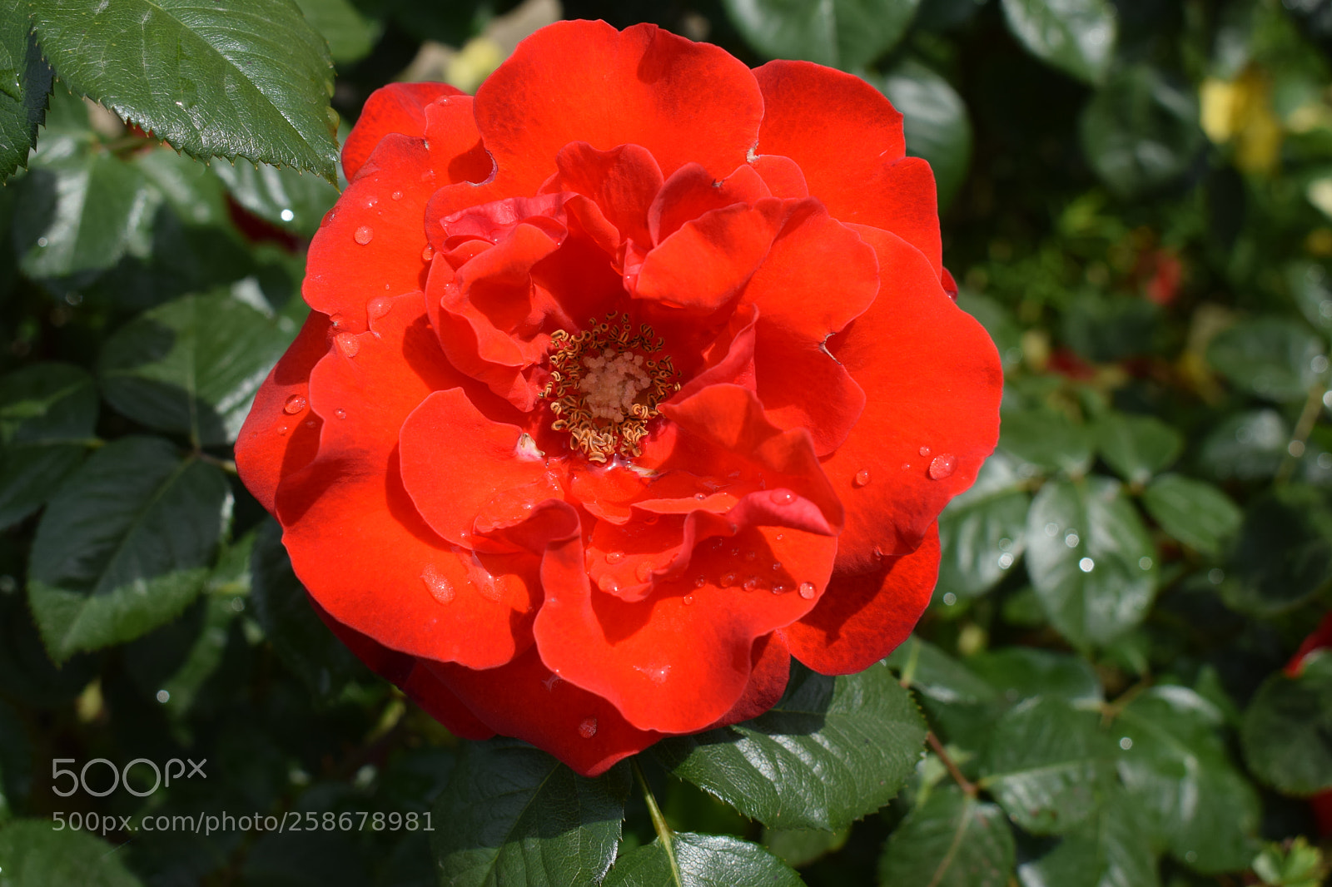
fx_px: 1665
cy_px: 444
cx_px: 666
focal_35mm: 45
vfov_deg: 29.9
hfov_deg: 43.6
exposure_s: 1/640
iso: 200
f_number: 8
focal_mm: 30
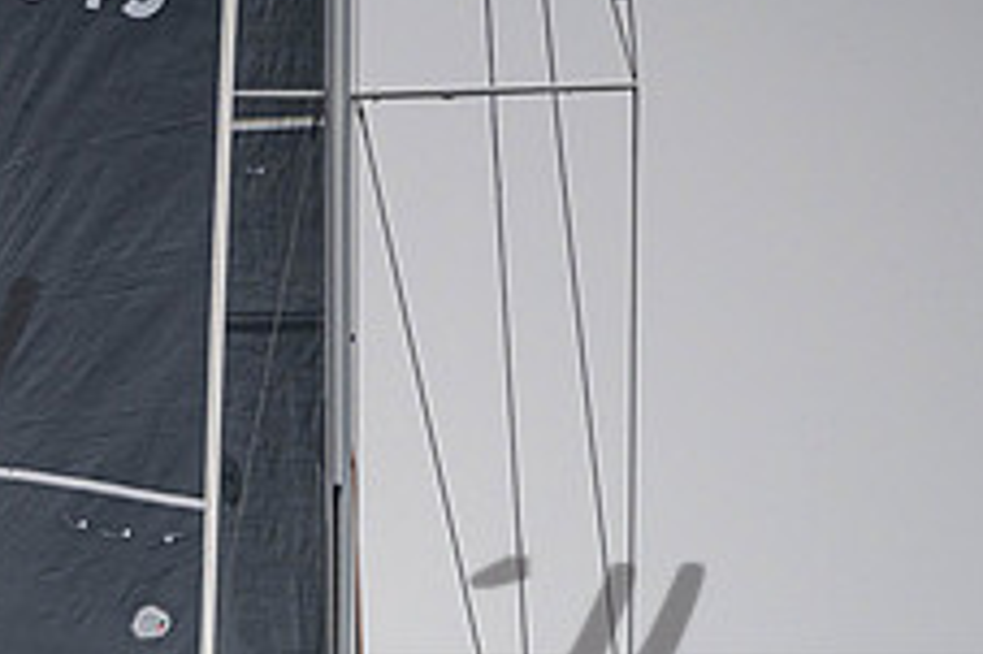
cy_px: 991
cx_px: 31
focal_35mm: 1319
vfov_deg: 1.0
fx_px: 35989
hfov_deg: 1.6
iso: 400
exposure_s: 1/5000
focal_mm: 400
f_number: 5.6
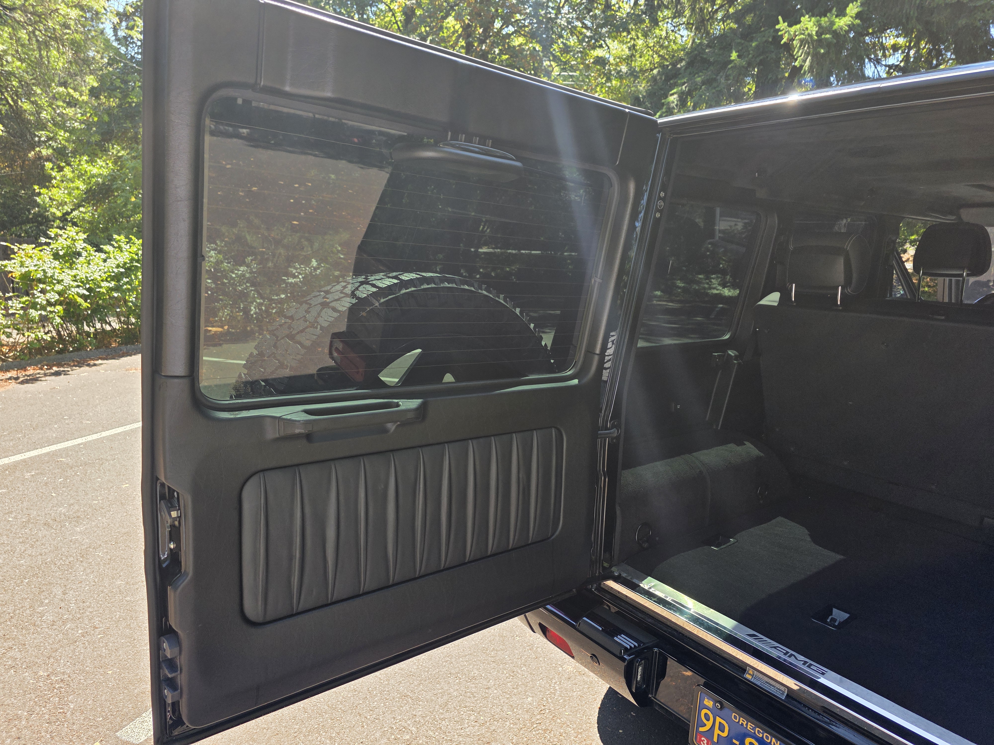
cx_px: 497
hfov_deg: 73.9
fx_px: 660
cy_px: 372
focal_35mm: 23
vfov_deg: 58.9
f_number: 1.7
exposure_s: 1/359
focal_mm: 6.3
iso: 32
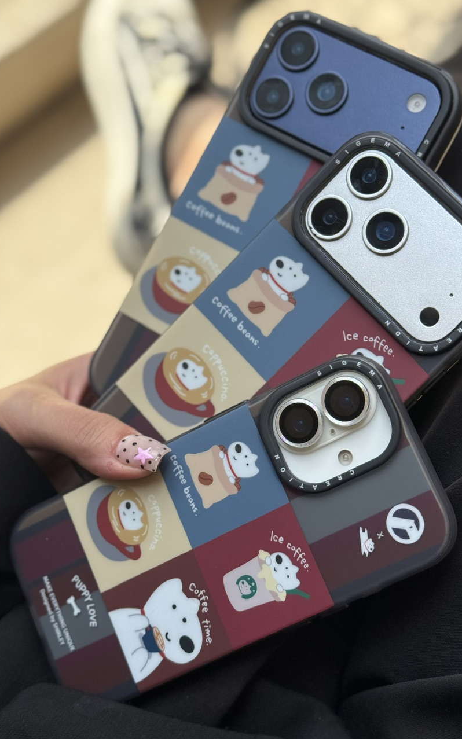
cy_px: 369
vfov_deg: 39.6
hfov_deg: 25.3
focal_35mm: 51
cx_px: 269
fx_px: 1028
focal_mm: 6.76
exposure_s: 1/1795
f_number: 1.78
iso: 100
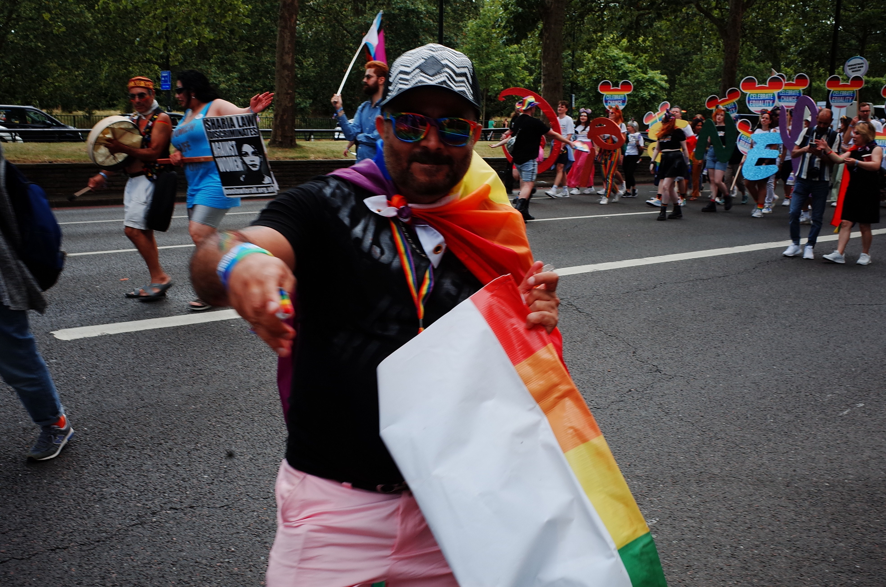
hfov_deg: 54.5
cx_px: 443
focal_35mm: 35
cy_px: 294
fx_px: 860
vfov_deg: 37.7
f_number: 6.3
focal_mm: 18.3
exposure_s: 1/100
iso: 125
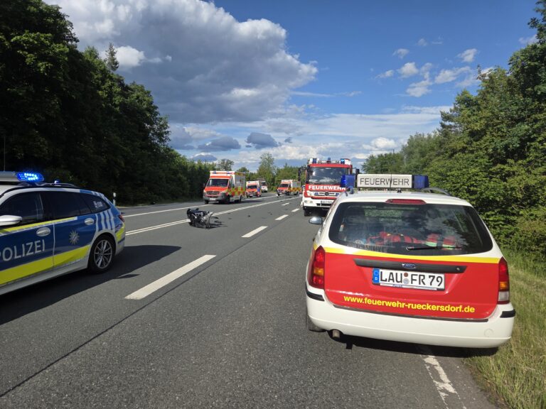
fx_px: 363
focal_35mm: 23
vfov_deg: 58.9
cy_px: 204
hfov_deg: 73.9
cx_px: 273
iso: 80
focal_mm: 5.4
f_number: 1.8
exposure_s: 1/6217
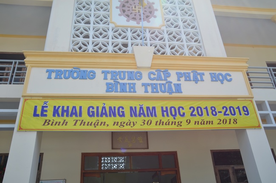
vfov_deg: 41.6
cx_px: 138
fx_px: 241
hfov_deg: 59.6
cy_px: 92
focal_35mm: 32
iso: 250
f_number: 10
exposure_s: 1/400
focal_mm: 21
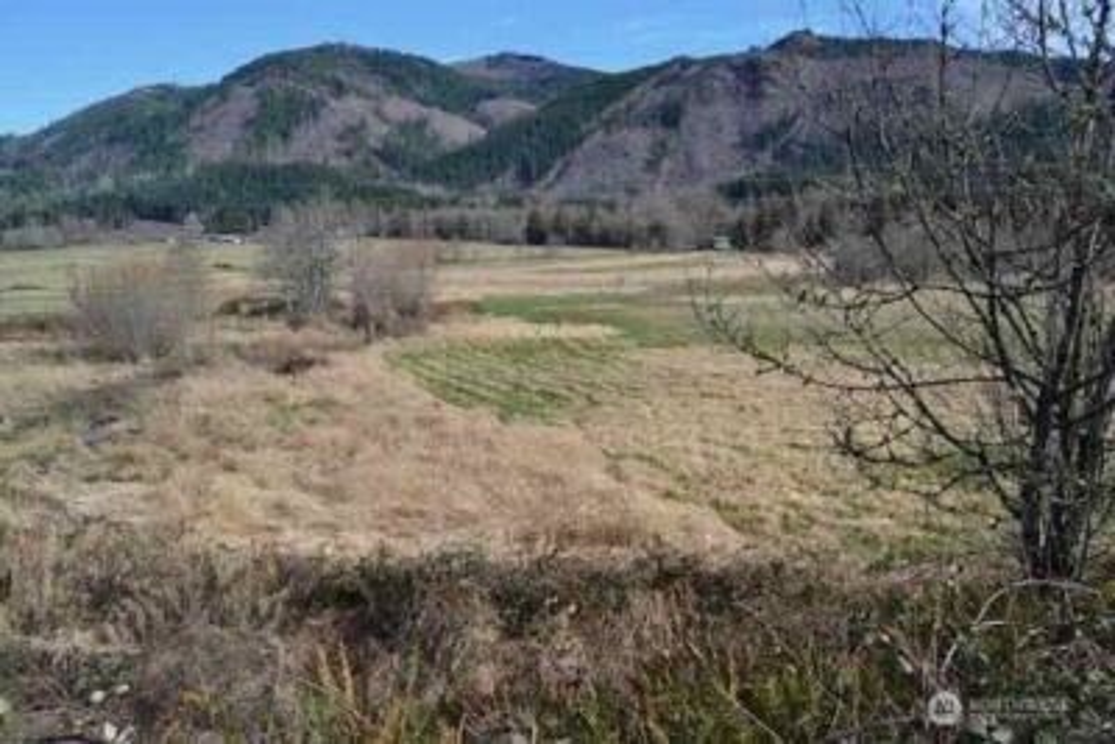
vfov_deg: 48.0
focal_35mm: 27
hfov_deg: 67.4
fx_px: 837
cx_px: 558
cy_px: 372
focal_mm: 18
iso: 100
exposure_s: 1/250
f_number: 8
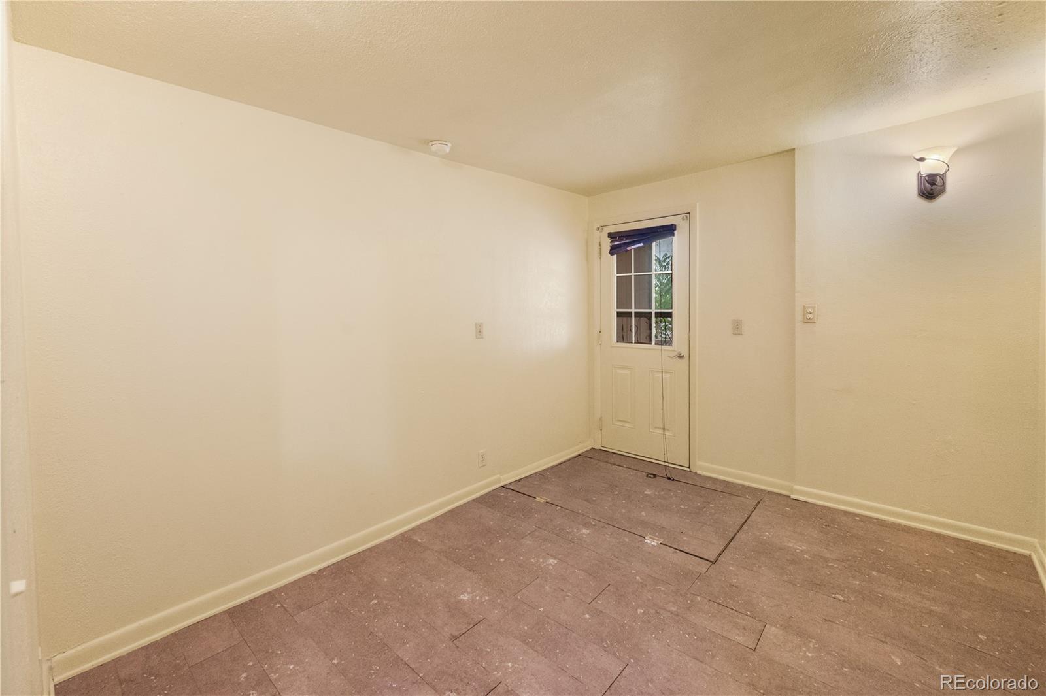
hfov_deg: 104.3
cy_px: 348
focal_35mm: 14
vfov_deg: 81.1
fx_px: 407
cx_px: 523
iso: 11400
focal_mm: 14
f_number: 8
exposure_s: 1/15
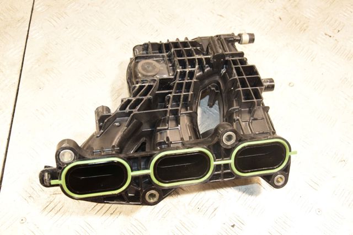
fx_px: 382
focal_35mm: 39
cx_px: 176
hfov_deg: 49.6
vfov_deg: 34.2
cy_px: 118
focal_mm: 26
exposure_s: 1/125
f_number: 5.6
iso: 1600
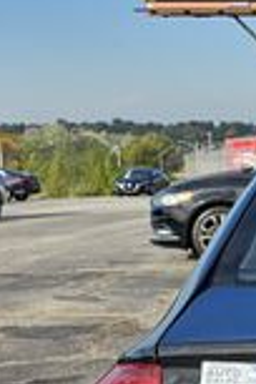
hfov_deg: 12.4
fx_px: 1067
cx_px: 474
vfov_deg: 19.8
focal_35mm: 100
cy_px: 389
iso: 10
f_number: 1.7
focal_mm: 6.3
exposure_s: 1/492
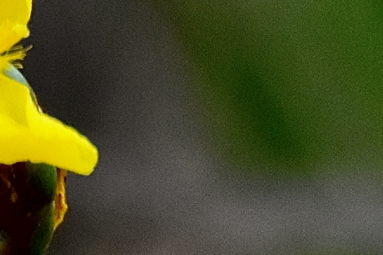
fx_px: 38108
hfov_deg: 0.6
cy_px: 193
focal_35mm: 3581
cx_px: -144
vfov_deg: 0.4
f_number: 7.1
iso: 3200
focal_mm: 550
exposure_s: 1/3200
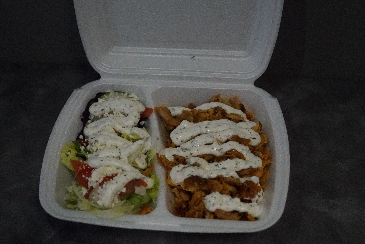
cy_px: 122
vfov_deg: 29.9
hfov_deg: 43.6
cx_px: 182
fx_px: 456
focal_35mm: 45
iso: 20000
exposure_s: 1/2500
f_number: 4
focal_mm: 30
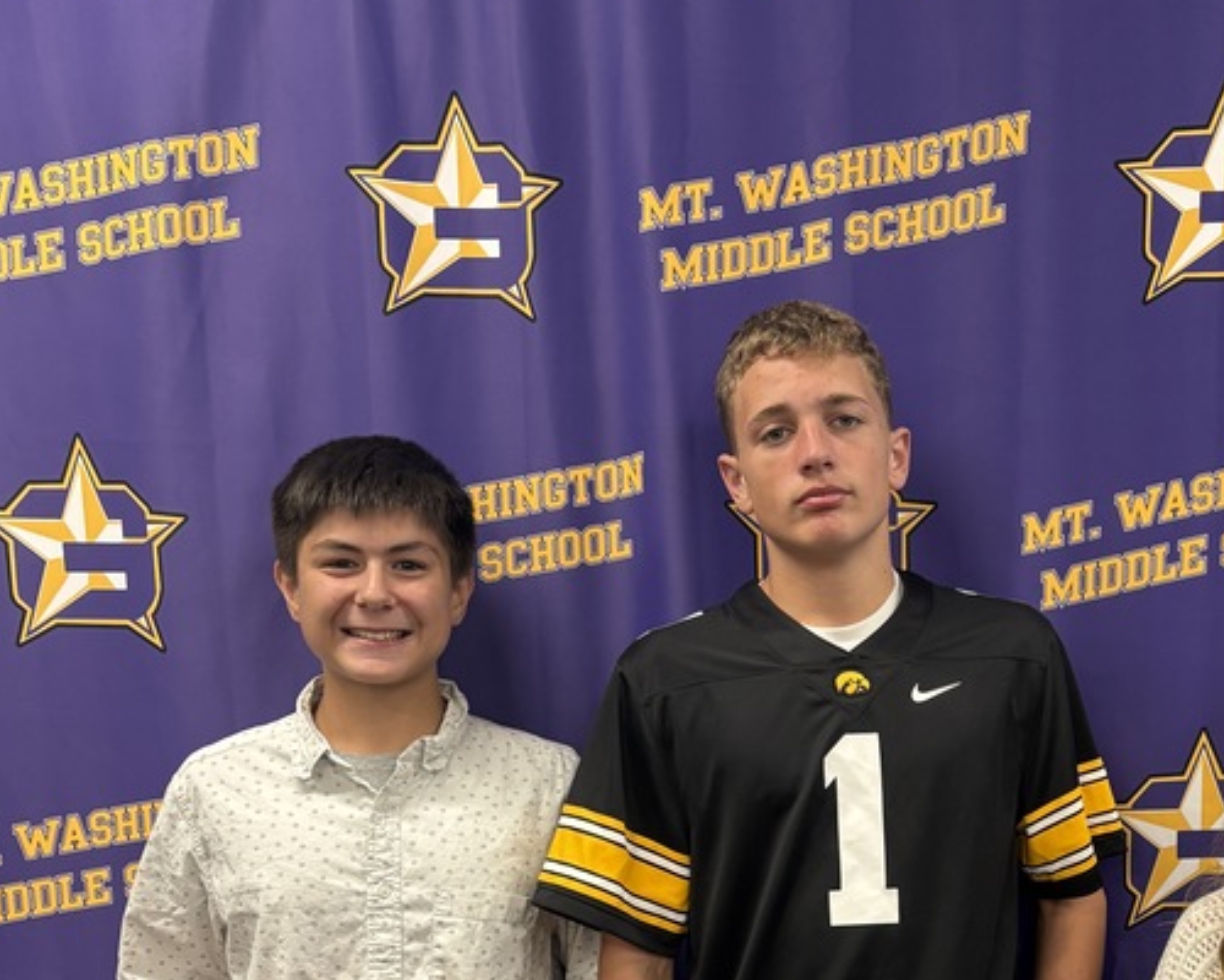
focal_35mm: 52
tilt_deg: -8.8
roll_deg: +1.8
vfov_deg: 27.5
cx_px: 898
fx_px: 1884
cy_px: 982
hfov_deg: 35.3
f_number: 1.6
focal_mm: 5.96
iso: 125
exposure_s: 1/85
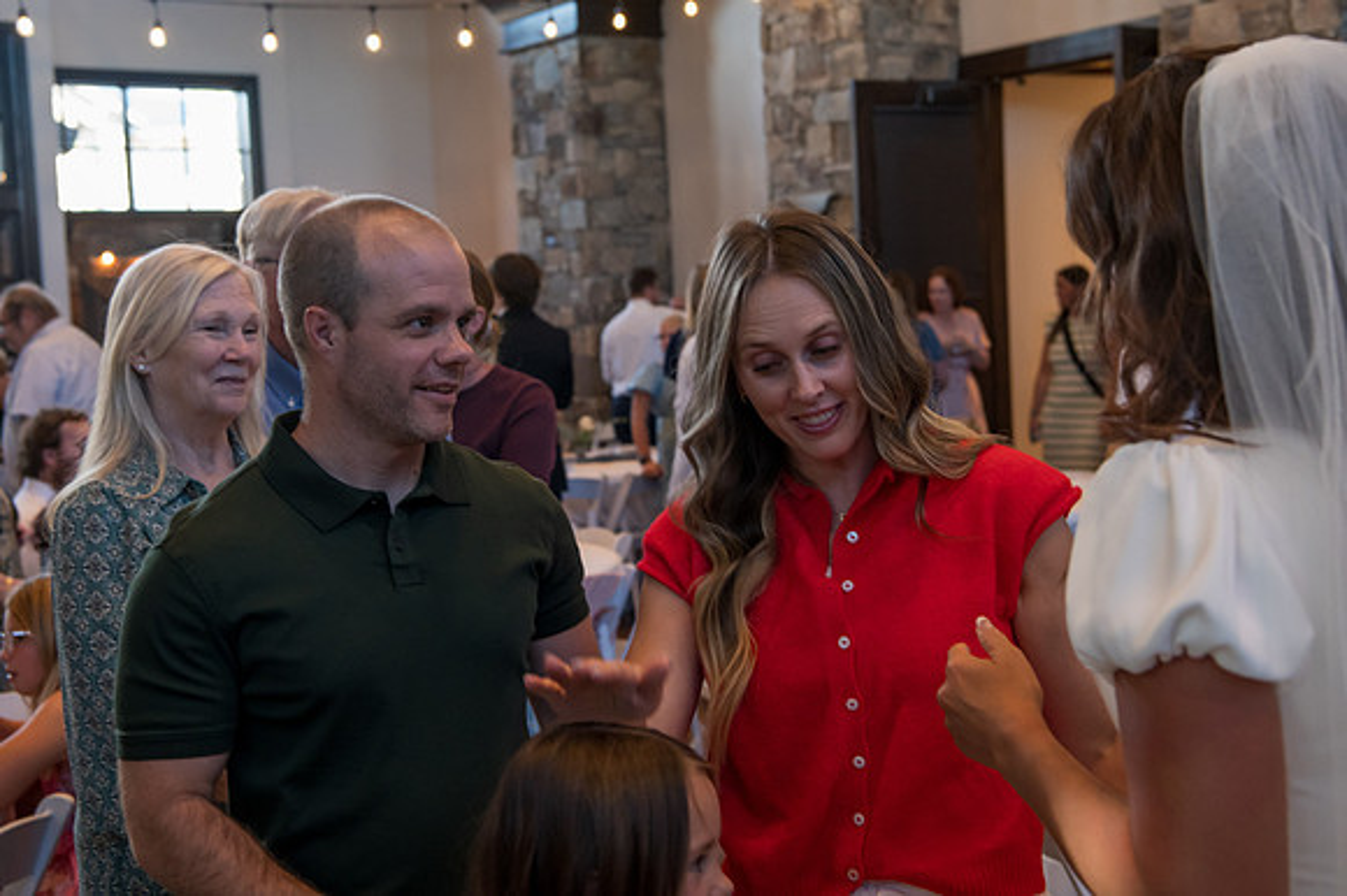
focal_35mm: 53
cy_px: 414
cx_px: 610
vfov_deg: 25.4
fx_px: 1991
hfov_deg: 37.4
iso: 3200
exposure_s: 1/125
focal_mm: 48
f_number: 5
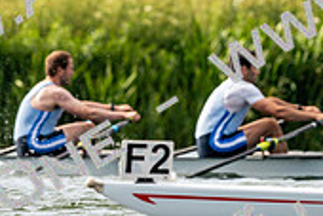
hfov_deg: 1.5
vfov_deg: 1.0
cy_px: 115
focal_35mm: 1342
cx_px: 70
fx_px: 12062
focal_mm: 394
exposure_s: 1/2000
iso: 320
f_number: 6.3
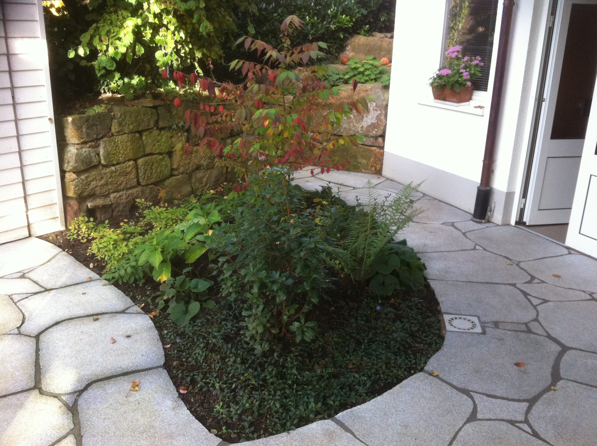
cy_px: 223
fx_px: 603
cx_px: 298
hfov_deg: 52.7
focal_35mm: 35
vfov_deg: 40.6
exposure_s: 1/120
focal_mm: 3.85
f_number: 2.8
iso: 125
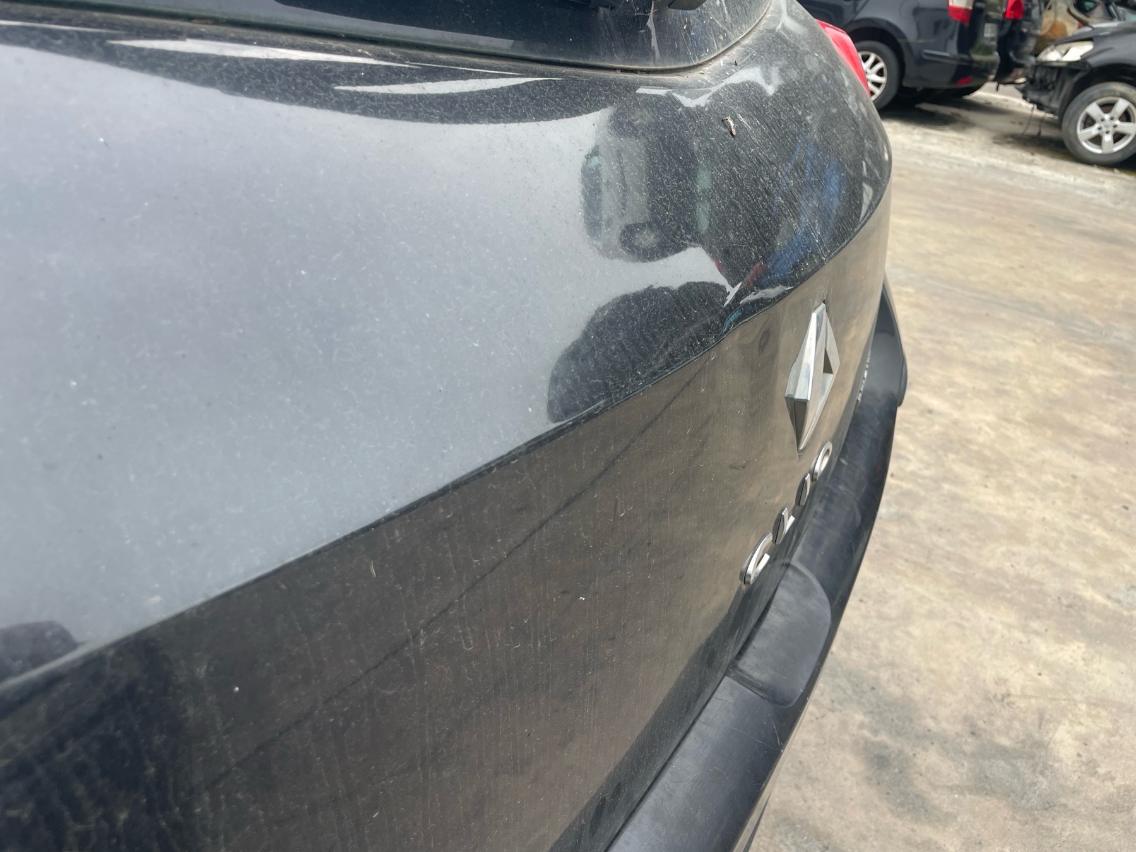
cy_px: 426
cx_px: 568
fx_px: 853
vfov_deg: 53.1
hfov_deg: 67.3
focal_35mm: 26
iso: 32
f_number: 1.6
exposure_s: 1/134
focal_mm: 4.2
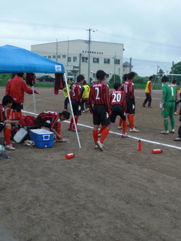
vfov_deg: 37.5
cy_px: 120
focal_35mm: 51
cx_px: 119
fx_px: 355
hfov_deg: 28.4
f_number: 3.1
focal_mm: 6.3
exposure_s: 1/125
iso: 64
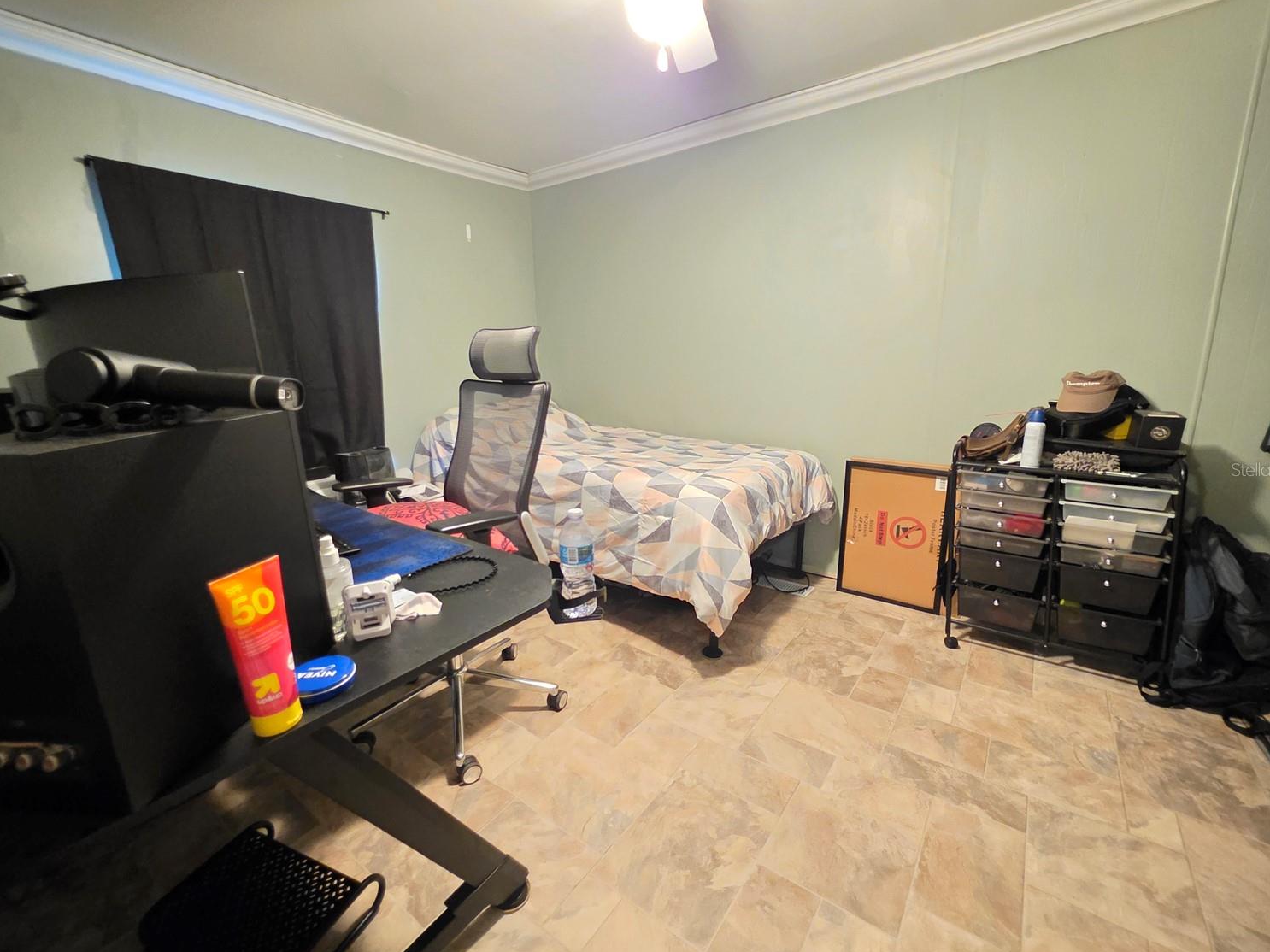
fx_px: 514
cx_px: 628
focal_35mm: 14
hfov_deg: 102.1
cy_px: 469
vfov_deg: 85.7
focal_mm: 2.2
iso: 2500
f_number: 1.9
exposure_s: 1/24
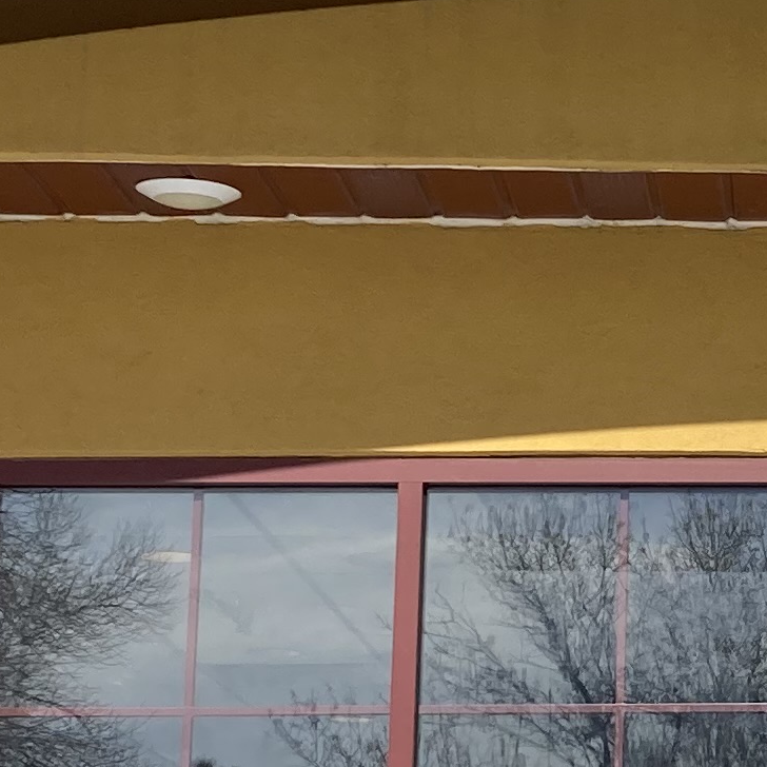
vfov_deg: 12.7
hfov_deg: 12.3
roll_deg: +0.9
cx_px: 1008
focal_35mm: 137
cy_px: 398
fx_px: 3434
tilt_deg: +12.6
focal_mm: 3.99
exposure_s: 1/3472
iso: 25
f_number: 1.8
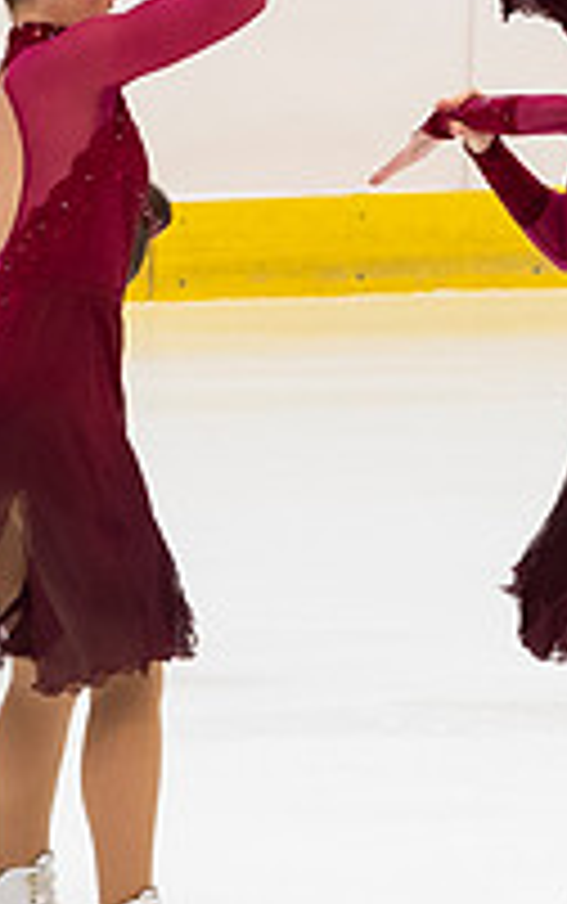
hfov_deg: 1.8
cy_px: 246
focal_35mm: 738
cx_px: 691
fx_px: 18207
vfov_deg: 2.8
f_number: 3.5
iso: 800
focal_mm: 105
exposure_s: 1/250
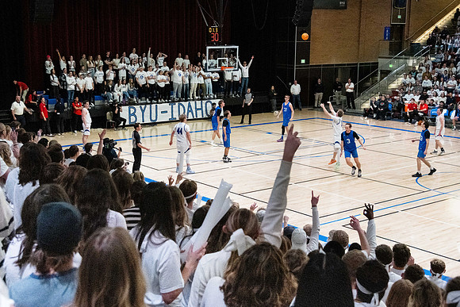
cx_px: 194
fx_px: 587
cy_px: 160
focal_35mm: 46
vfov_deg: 29.3
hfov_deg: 42.7
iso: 6400
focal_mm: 38
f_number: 4
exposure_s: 1/500
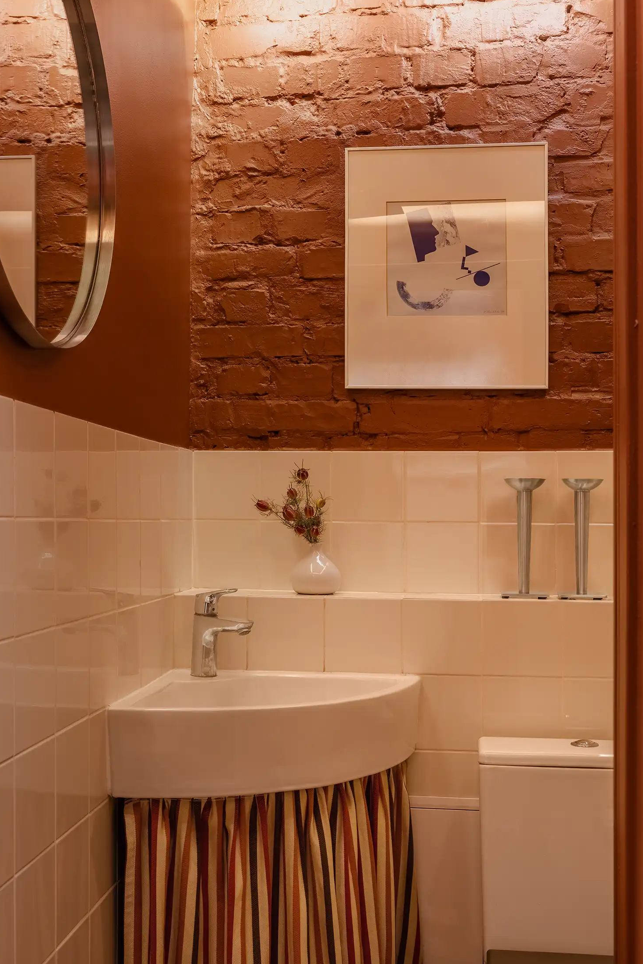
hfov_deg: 33.4
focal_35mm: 40
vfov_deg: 48.5
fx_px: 1072
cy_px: 484
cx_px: 318
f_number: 13
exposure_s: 1/4
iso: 320
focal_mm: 39
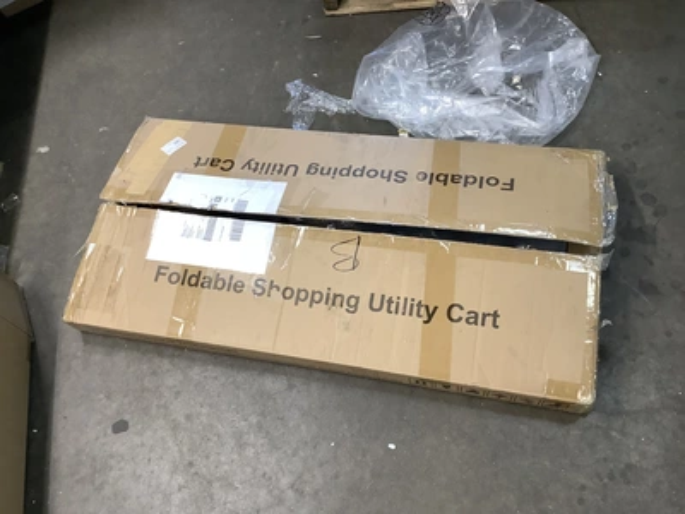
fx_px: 613
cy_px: 257
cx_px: 342
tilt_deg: -63.1
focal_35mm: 31
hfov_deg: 58.4
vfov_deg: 45.4
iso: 160
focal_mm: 3.3
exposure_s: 1/60
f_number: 2.4
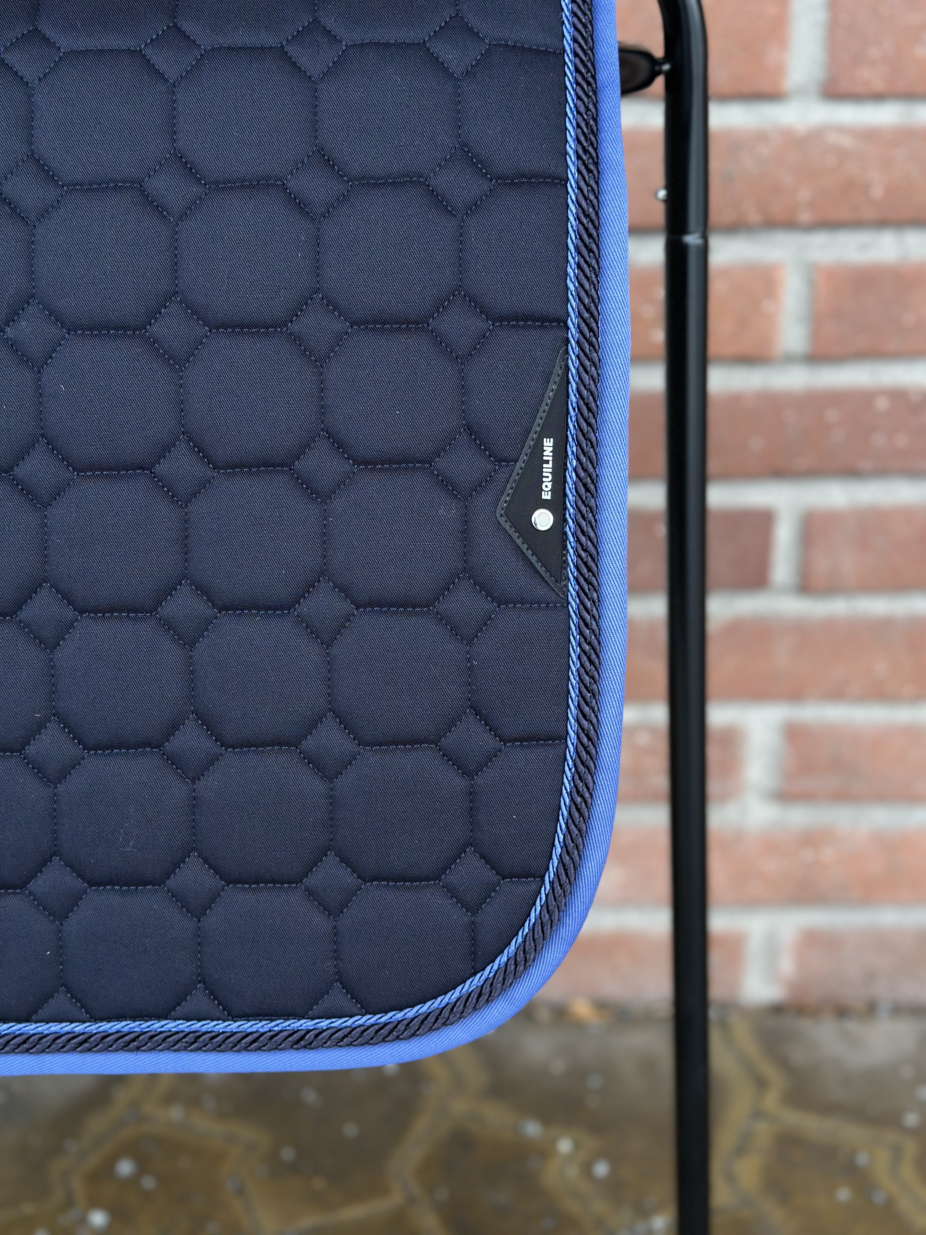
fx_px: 1712
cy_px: 618
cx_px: 463
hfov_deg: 30.3
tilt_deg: -17.3
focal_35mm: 48
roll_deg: +0.5
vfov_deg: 39.7
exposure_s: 1/60
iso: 160
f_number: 1.78
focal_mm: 6.86
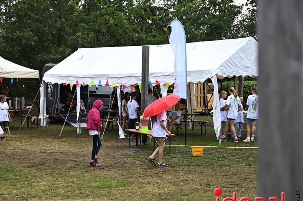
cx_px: 118
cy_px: 106
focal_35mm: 86
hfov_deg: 23.6
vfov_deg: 15.8
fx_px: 723
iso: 200
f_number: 3.5
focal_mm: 70
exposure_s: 1/200
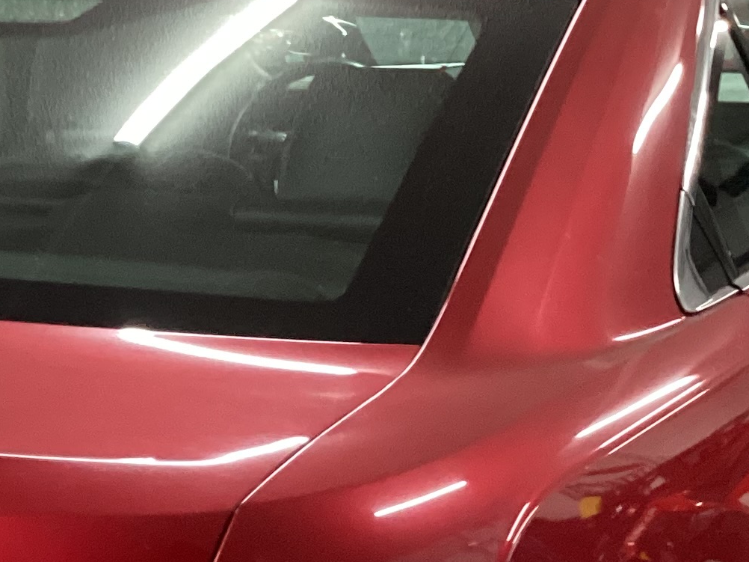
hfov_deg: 18.9
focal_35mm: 101
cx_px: -9
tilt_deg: -22.4
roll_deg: +0.2
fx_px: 2185
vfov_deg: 14.2
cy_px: 667
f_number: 2.4
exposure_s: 1/33
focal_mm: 3.3
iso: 320
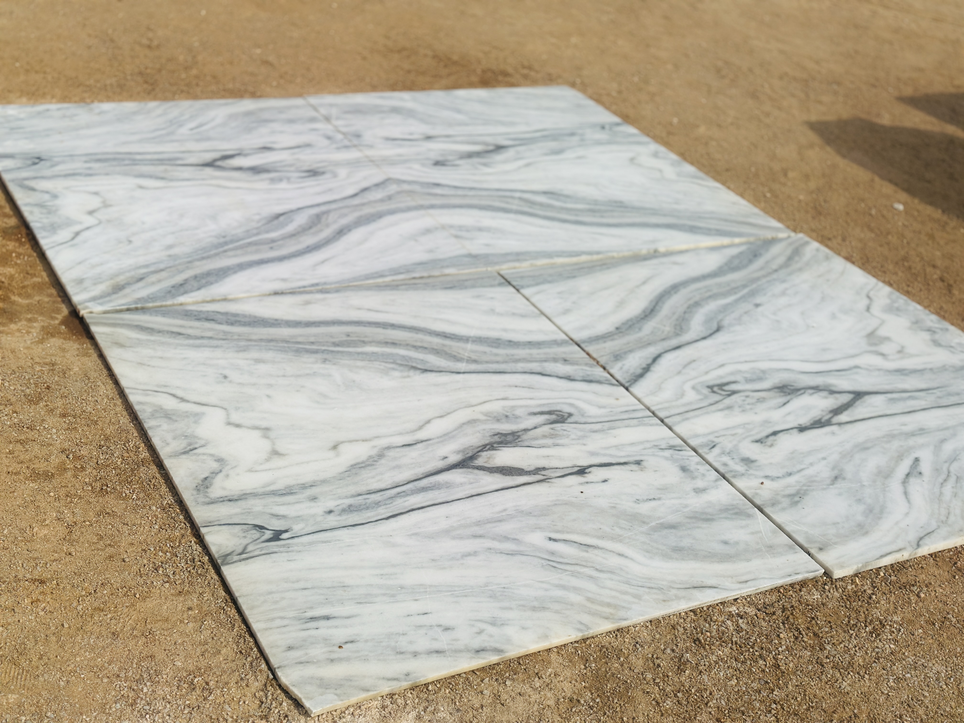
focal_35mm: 48
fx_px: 1337
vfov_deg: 30.3
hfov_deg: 39.7
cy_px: 362
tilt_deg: -29.4
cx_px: 482
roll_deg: -8.3
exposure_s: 1/18868
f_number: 1.78
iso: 100
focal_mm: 6.86
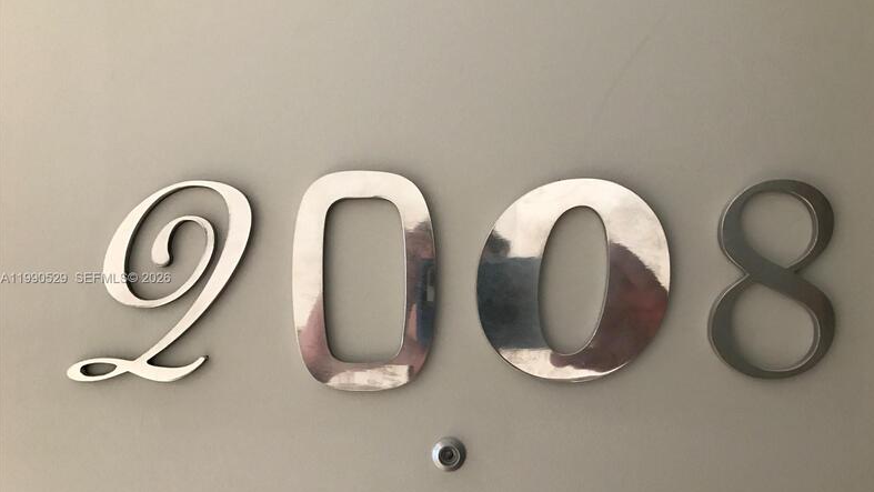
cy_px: 279
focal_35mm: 31
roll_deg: +1.3
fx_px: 719
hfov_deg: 62.6
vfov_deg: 37.7
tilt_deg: -0.4
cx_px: 442
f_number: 1.8
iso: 50
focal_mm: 3.99
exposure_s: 1/15
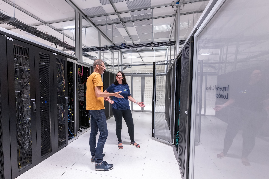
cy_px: 94
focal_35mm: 16
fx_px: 120
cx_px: 127
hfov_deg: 96.6
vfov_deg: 73.7
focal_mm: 15
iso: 2500
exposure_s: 1/50
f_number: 6.3
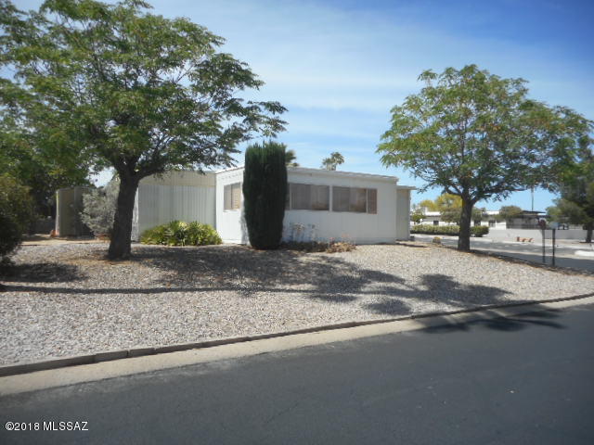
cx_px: 297
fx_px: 429
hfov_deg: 69.4
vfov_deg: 54.9
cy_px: 222
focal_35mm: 25
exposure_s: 1/640
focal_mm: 4.5
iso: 80
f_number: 3.7
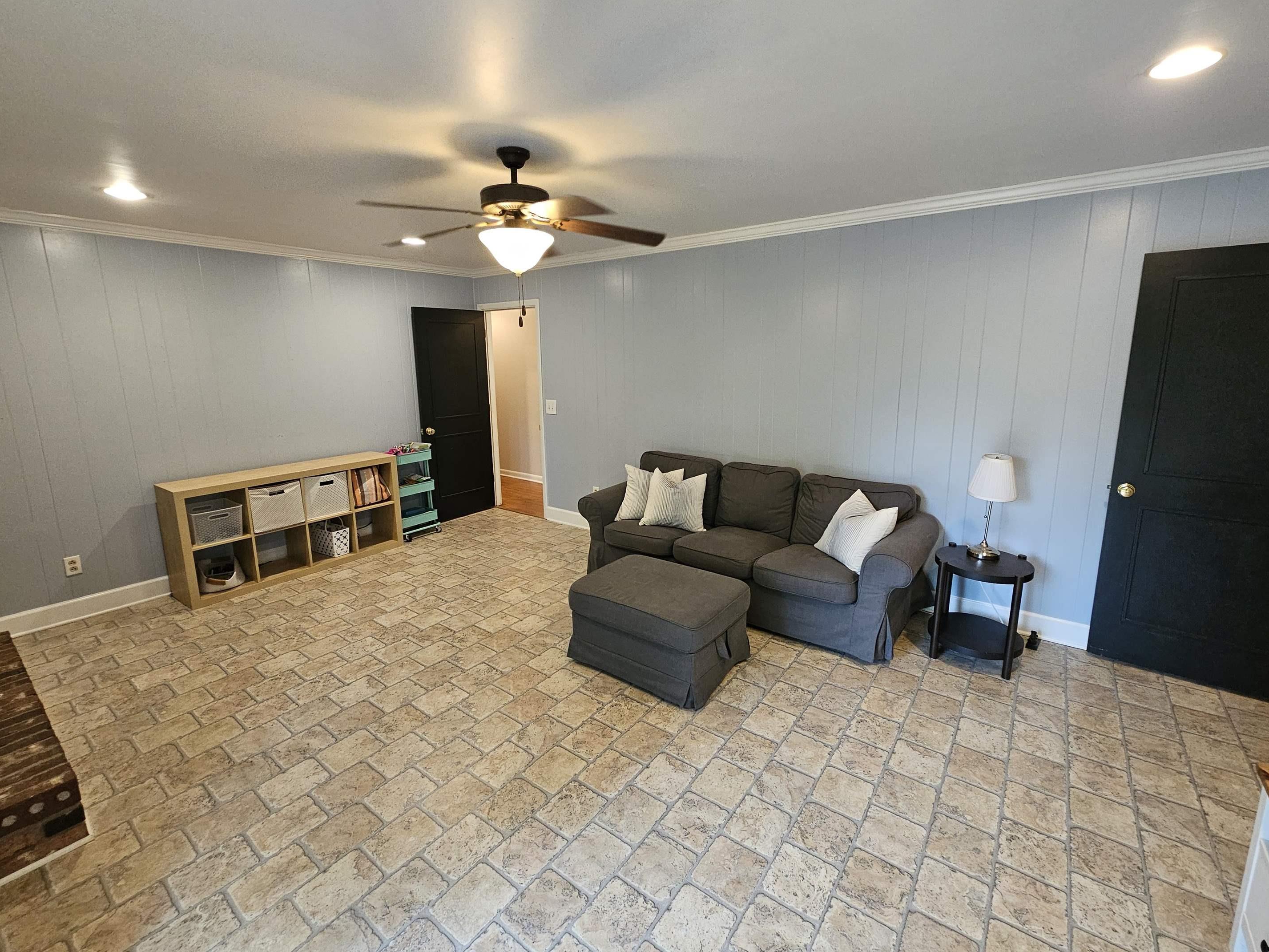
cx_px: 646
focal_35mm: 14
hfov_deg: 102.1
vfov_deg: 85.7
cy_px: 475
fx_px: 513
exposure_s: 1/60
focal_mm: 2.2
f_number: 2.2
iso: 320
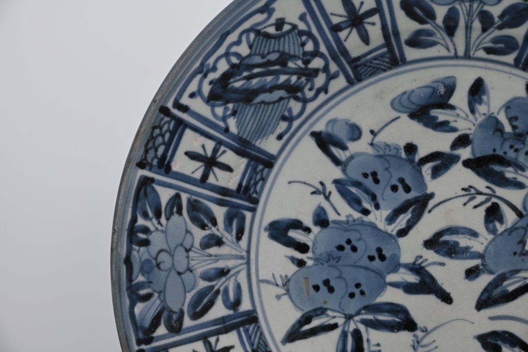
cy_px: 176
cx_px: 264
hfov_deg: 21.0
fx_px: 1423
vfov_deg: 14.1
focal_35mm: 97
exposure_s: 1/25
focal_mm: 97
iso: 100
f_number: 10
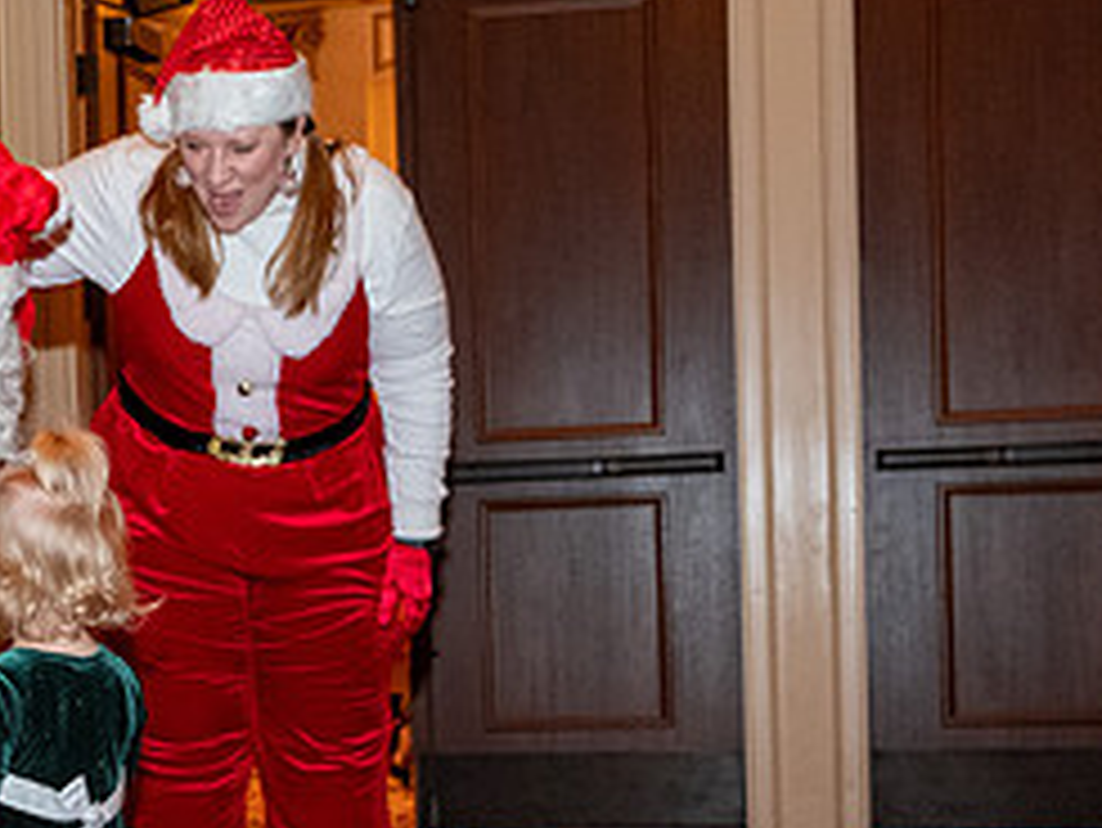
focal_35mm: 75
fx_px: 2389
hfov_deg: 25.1
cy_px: 628
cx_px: 99
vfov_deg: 19.5
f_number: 3.2
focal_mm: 22.3
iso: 2500
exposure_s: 1/125
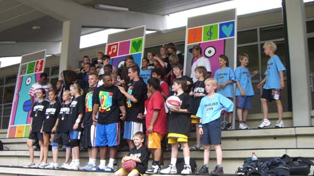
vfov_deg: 28.3
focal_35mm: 42
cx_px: 158
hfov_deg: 48.4
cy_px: 101
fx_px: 350
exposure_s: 1/200
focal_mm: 6.2
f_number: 2.7
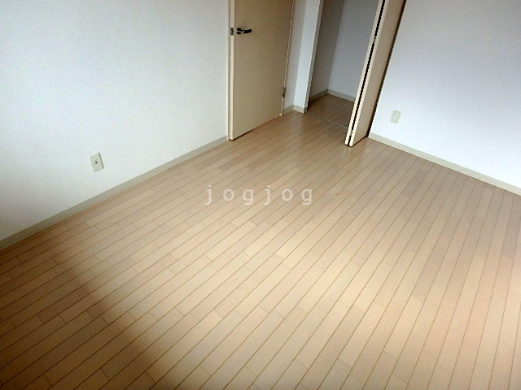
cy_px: 195
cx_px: 260
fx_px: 316
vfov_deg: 63.4
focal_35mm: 21
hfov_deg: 79.0
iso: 160
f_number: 3.5
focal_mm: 3.7
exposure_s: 1/60
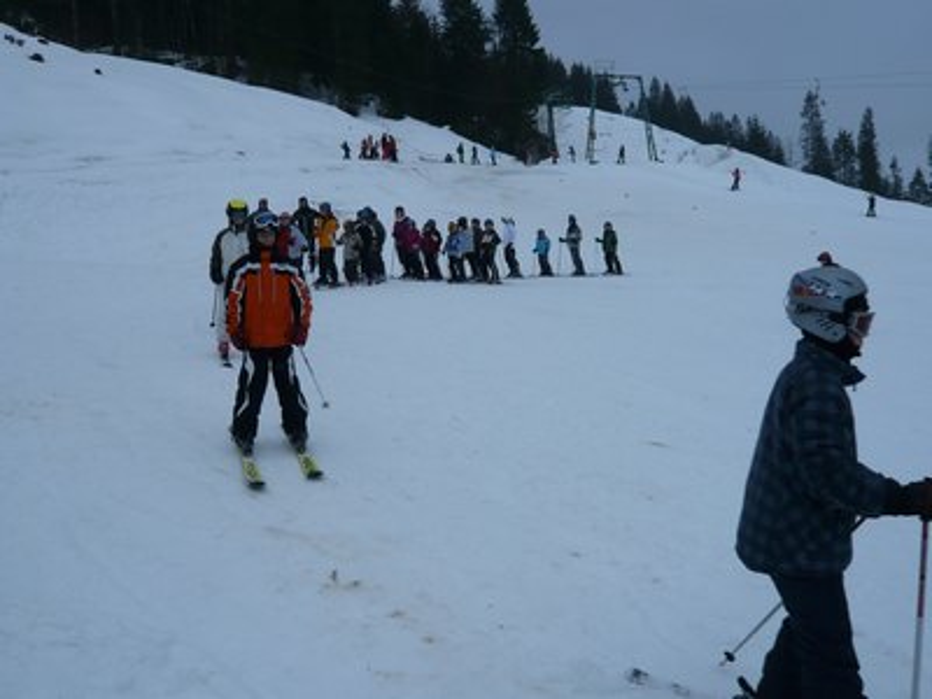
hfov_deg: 54.0
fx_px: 915
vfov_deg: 41.8
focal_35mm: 34
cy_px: 350
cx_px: 466
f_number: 3.1
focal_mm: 5.5
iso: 100
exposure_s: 1/320
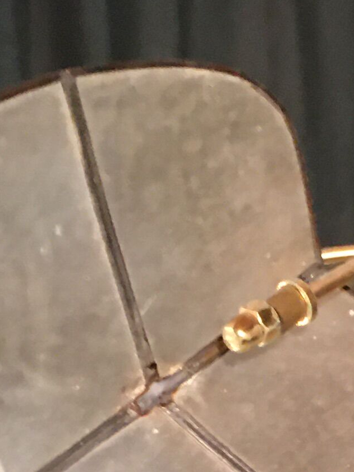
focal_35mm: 139
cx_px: 272
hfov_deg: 10.6
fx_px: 1895
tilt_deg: -7.3
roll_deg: +1.3
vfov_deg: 13.5
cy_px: 680
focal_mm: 4.15
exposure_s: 1/8
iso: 100
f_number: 2.2
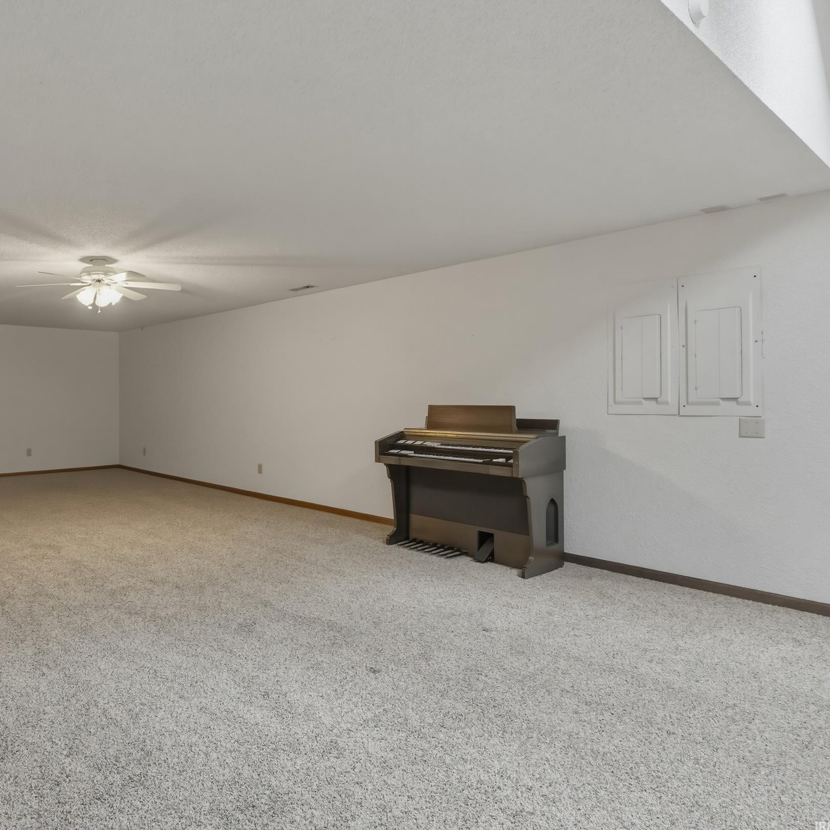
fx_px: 587
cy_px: 410
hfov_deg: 66.4
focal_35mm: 22
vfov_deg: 70.5
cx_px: 214
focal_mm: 11
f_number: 4
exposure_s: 1/250
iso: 800
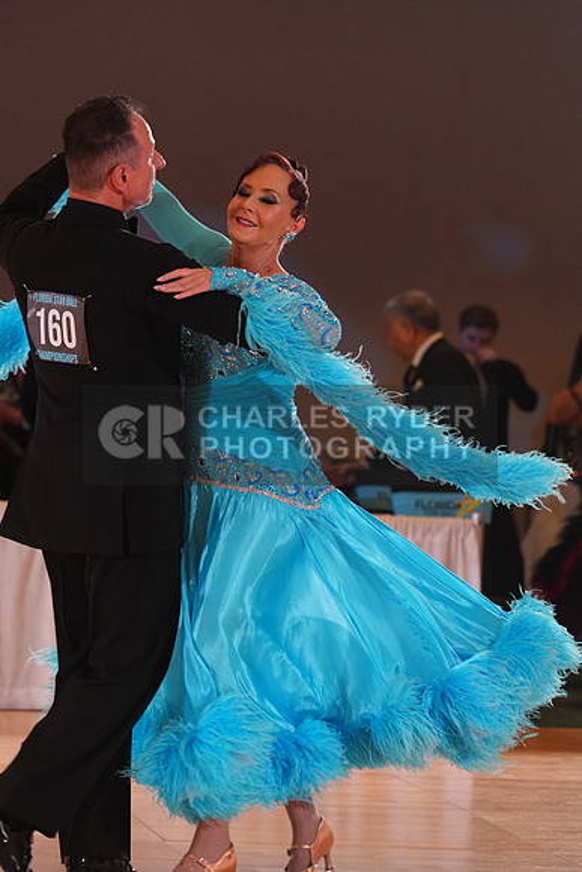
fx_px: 3611
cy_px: 436
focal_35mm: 149
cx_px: 291
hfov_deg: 9.2
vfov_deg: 13.8
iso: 2500
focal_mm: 149
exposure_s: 1/250
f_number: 4.5
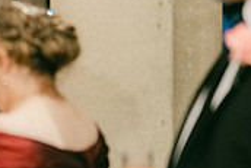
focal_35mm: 154
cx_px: -41
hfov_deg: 13.0
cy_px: 145
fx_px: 1075
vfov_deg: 8.9
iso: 5000
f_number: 1.7
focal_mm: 55
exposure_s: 1/125
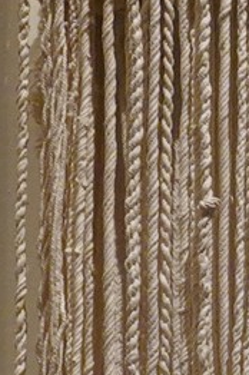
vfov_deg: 9.5
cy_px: 414
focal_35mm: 214
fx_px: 2226
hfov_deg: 5.9
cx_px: 741
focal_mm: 28
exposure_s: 1/80
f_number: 10
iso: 10000
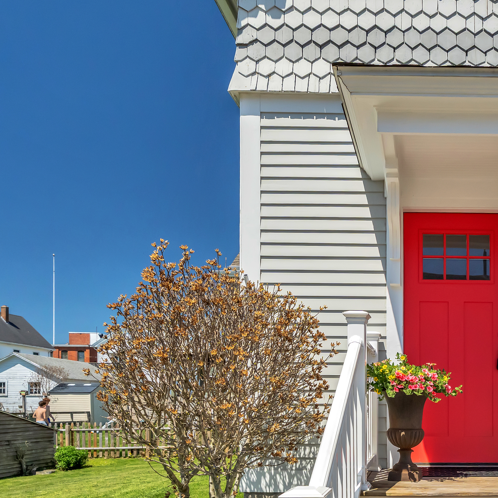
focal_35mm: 30
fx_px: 488
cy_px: 305
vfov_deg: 53.6
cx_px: 526
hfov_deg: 43.9
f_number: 7.1
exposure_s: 1/2000
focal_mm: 16
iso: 1600
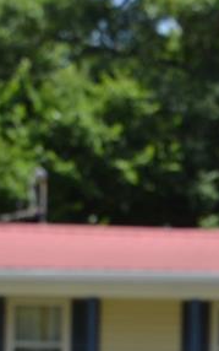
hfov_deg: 7.0
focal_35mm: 186
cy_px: 409
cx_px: 329
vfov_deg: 11.1
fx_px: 1774
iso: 100
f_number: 6.3
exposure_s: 1/160
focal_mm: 34
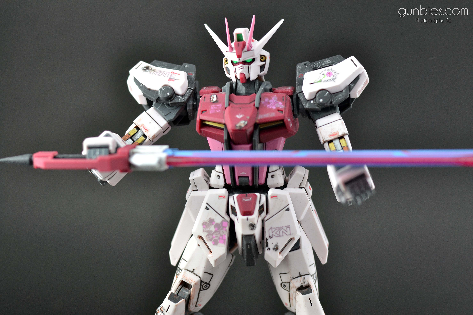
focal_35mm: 75
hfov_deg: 27.0
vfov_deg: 18.2
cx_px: 236
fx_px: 985
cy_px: 158
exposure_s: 1/80
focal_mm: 50
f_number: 3.5
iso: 400
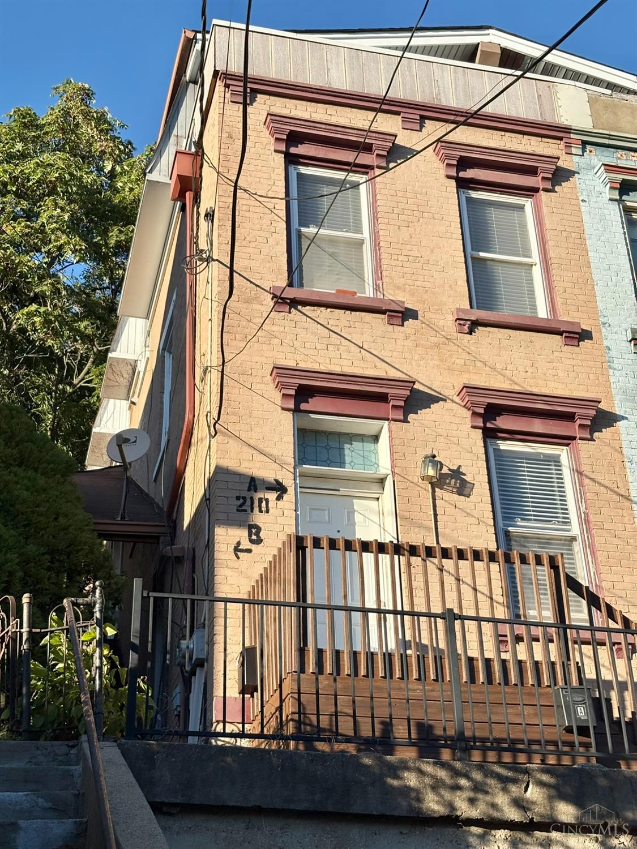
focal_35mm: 52
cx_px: 318
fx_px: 1276
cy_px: 424
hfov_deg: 28.0
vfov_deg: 36.8
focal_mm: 5.96
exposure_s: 1/1901
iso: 32
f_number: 1.6
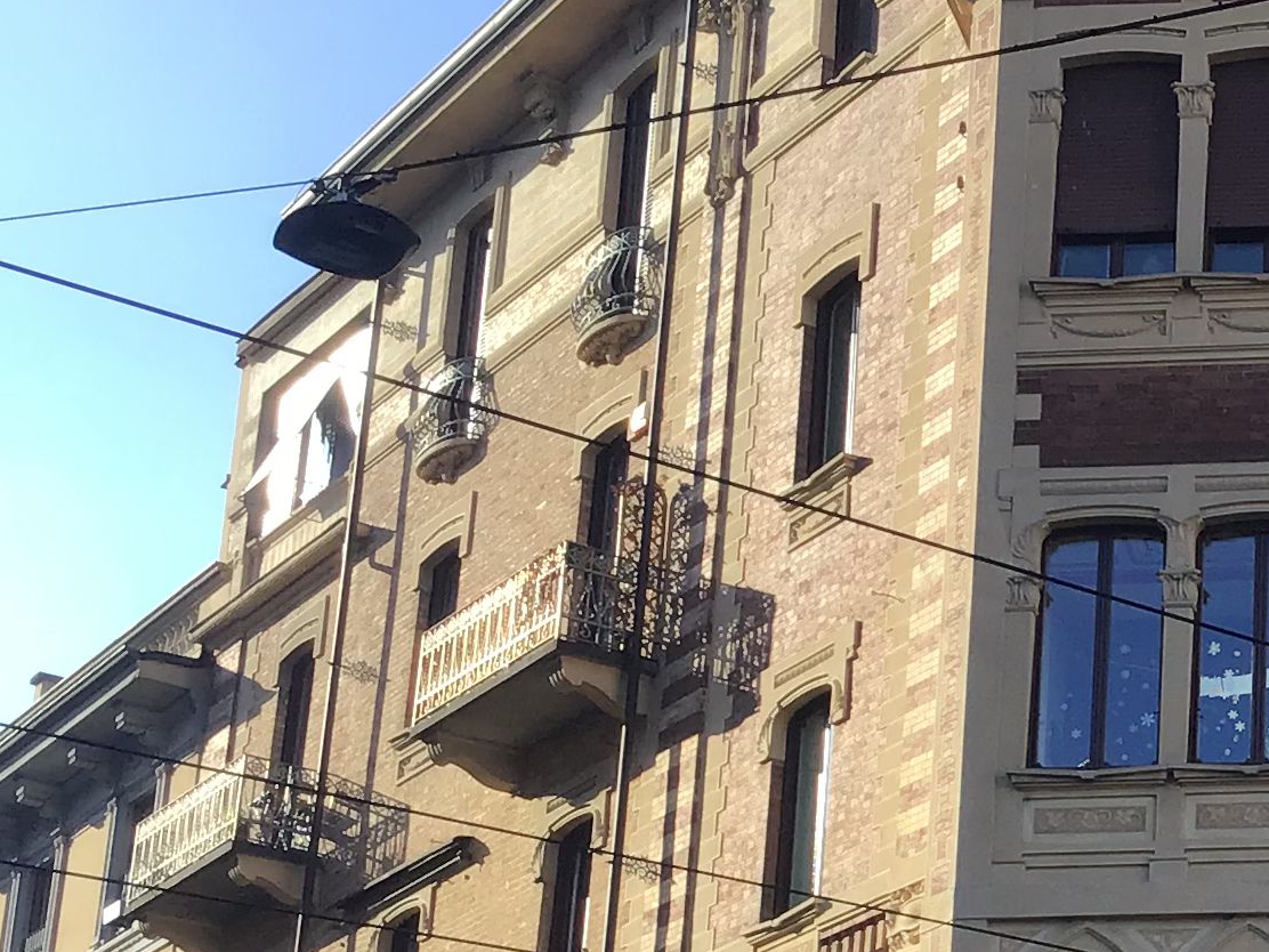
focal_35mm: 91
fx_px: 3336
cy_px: 884
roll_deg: +0.3
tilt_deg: +18.8
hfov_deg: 20.0
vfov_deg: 16.0
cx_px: 1571
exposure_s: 1/554
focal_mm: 3.3
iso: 25
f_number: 2.4
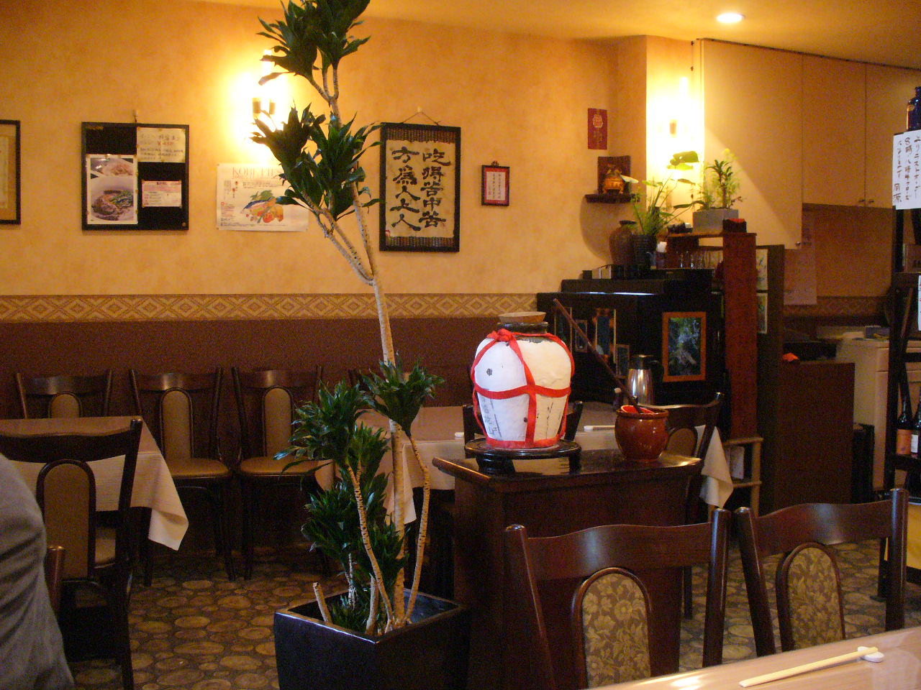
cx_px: 460
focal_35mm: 37
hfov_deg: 50.1
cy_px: 345
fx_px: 984
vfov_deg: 38.7
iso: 400
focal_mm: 6.1
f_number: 2.8
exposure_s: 1/15
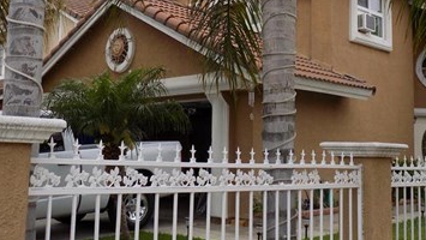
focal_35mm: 53
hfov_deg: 39.1
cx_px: 235
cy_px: 73
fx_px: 599
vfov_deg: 22.5
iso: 80
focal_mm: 4.8
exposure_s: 1/160
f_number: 3.2
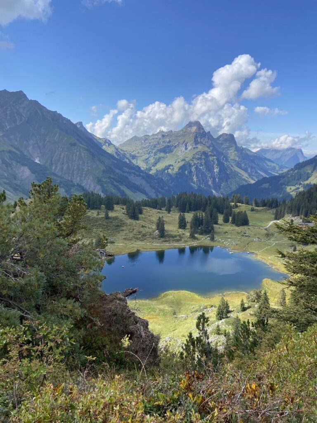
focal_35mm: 26
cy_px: 212
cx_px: 158
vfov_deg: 67.3
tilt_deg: -10.3
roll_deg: +0.7
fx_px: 317
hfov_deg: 53.1
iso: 32
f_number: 1.8
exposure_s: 1/2028
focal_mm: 4.25
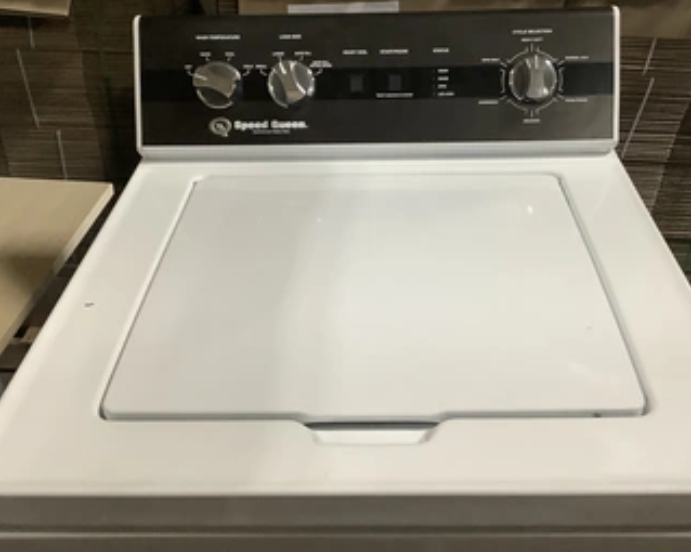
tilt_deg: -32.3
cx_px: 368
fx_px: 777
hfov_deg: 47.9
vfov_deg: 39.1
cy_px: 238
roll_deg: -0.9
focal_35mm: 38
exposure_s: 1/50
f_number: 2.4
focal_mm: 3.3
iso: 200
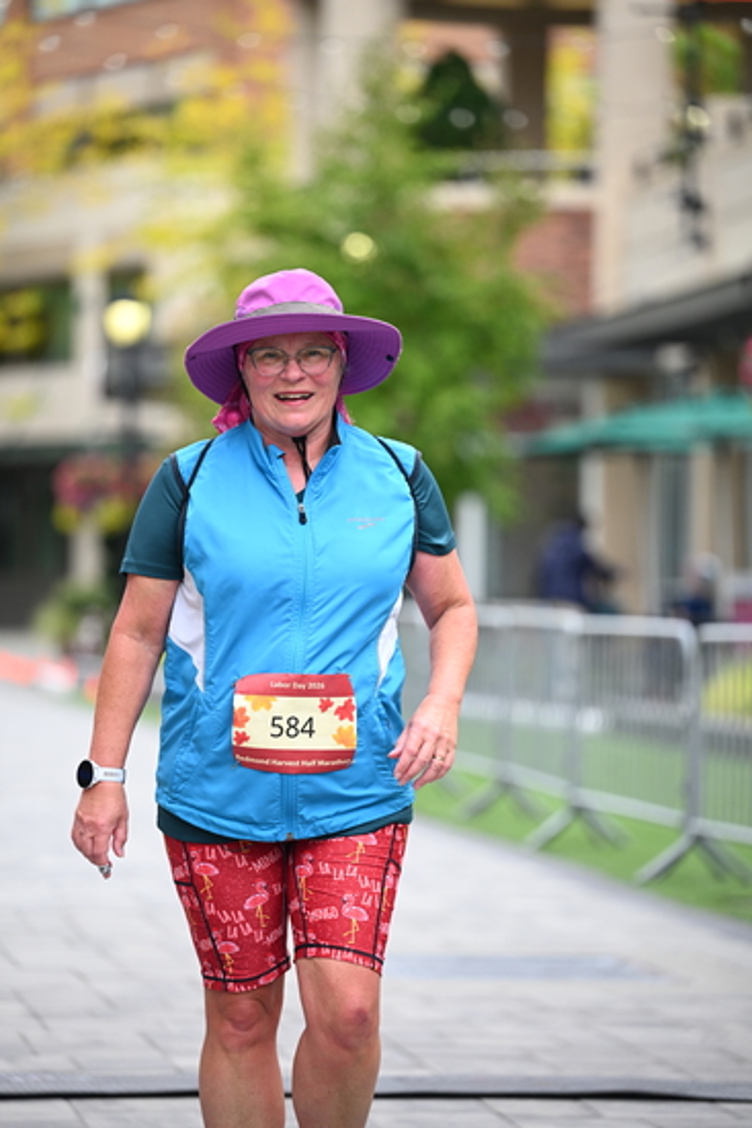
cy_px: 564
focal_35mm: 135
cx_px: 376
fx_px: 4227
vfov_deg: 15.2
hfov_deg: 10.2
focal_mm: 135
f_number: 2.8
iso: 640
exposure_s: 1/1600
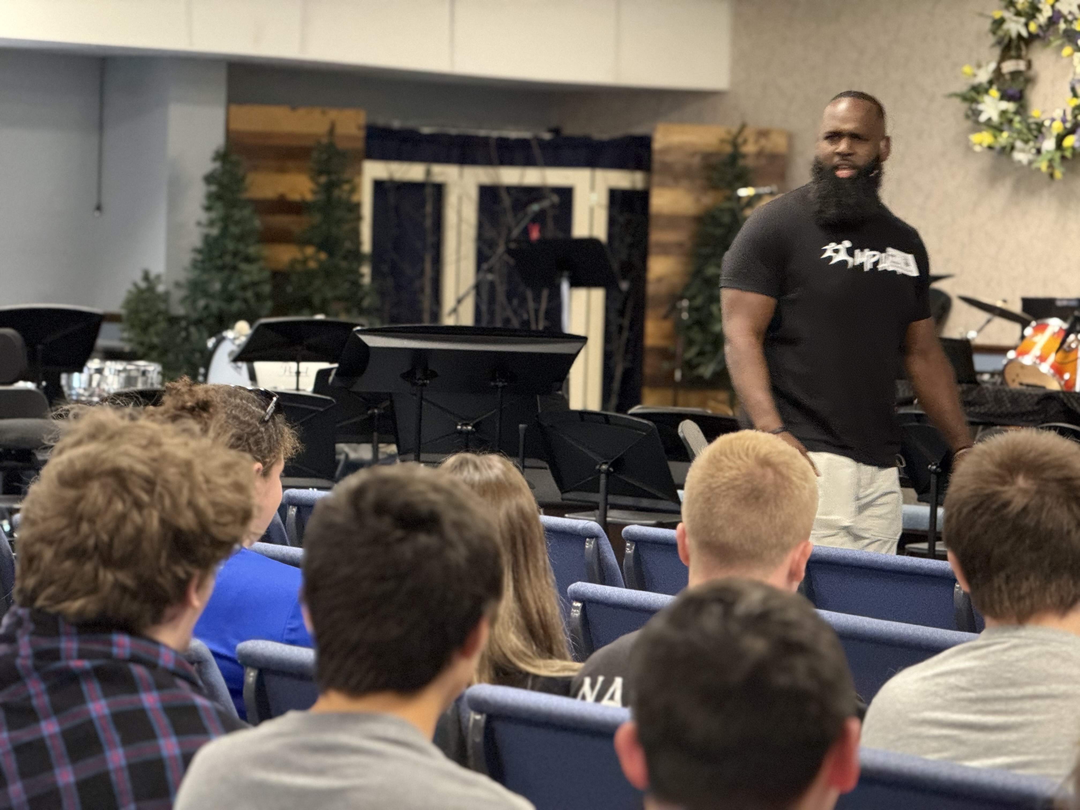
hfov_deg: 16.4
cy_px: 405
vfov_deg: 12.3
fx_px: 3744
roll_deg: -1.8
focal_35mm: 120
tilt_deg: -2.4
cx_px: 540
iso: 1000
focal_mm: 15.66
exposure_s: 1/40
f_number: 2.8
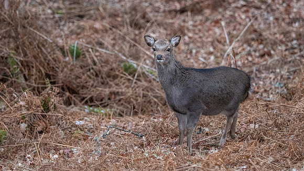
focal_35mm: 368
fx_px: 2962
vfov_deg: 3.3
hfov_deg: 5.9
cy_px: 43
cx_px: 155
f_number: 3.2
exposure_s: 1/800
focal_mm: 150
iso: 2000
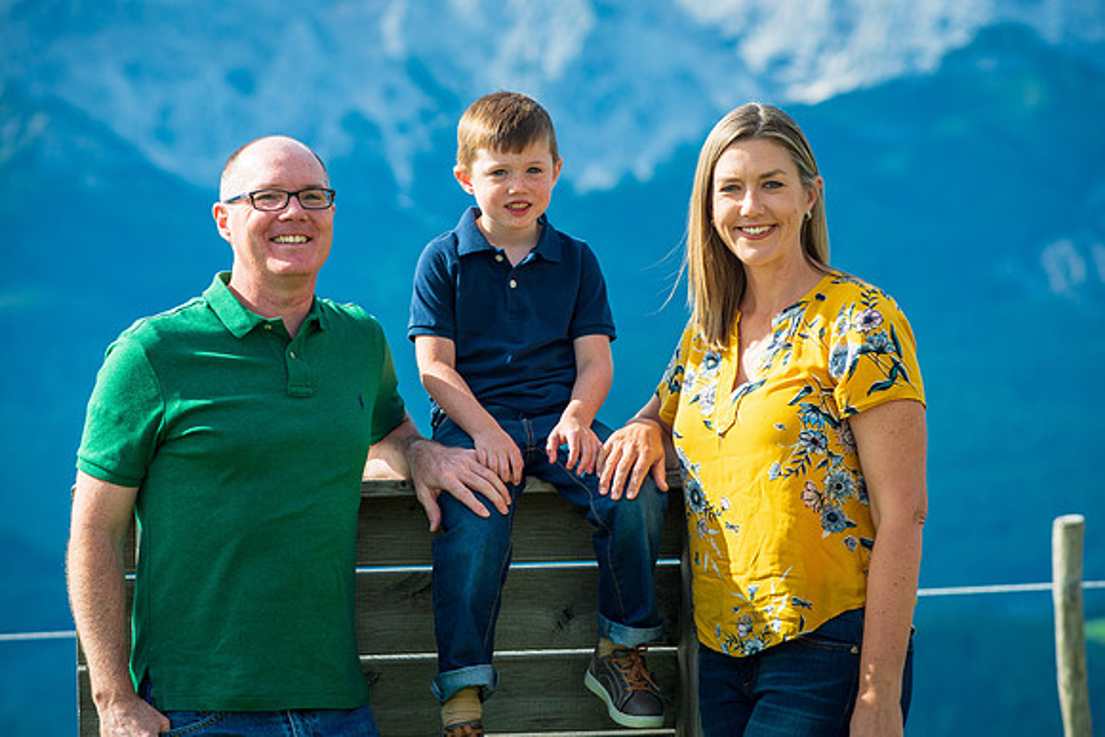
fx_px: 4237
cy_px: 371
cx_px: 585
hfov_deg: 14.9
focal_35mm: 138
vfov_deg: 9.9
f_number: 4.5
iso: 100
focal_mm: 125
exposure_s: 1/500
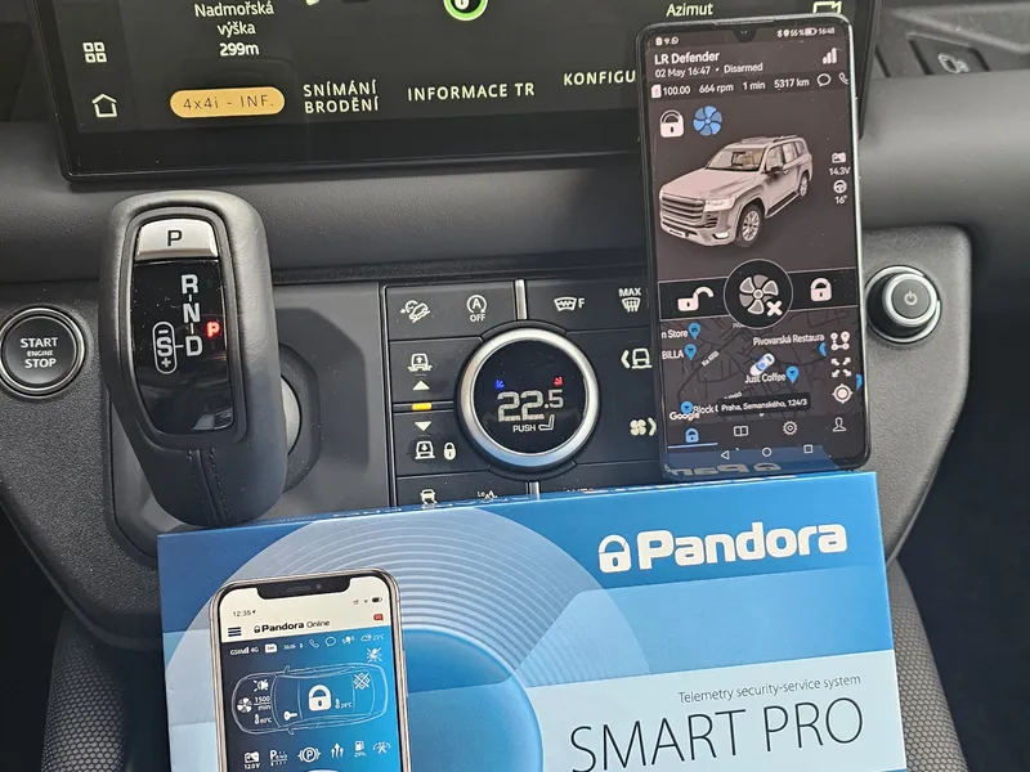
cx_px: 515
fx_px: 684
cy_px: 386
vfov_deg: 58.9
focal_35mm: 23
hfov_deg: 73.9
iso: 50
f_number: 1.7
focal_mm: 6.3
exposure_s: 1/56
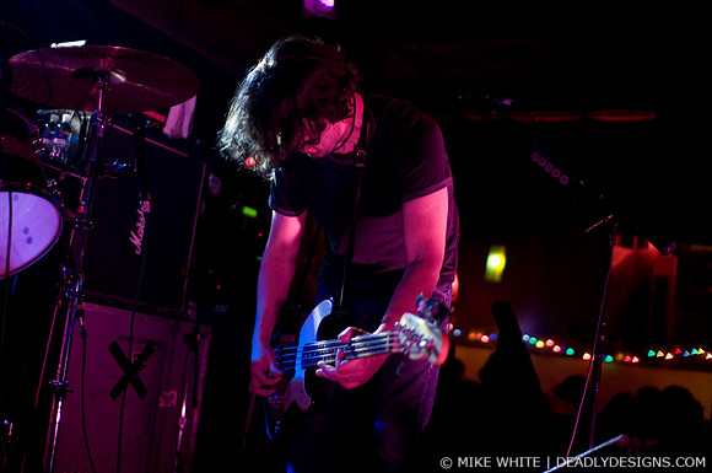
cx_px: 356
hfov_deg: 43.7
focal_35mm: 45
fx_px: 889
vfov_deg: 29.8
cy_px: 236
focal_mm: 30
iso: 1000
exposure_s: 1/60
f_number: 1.8
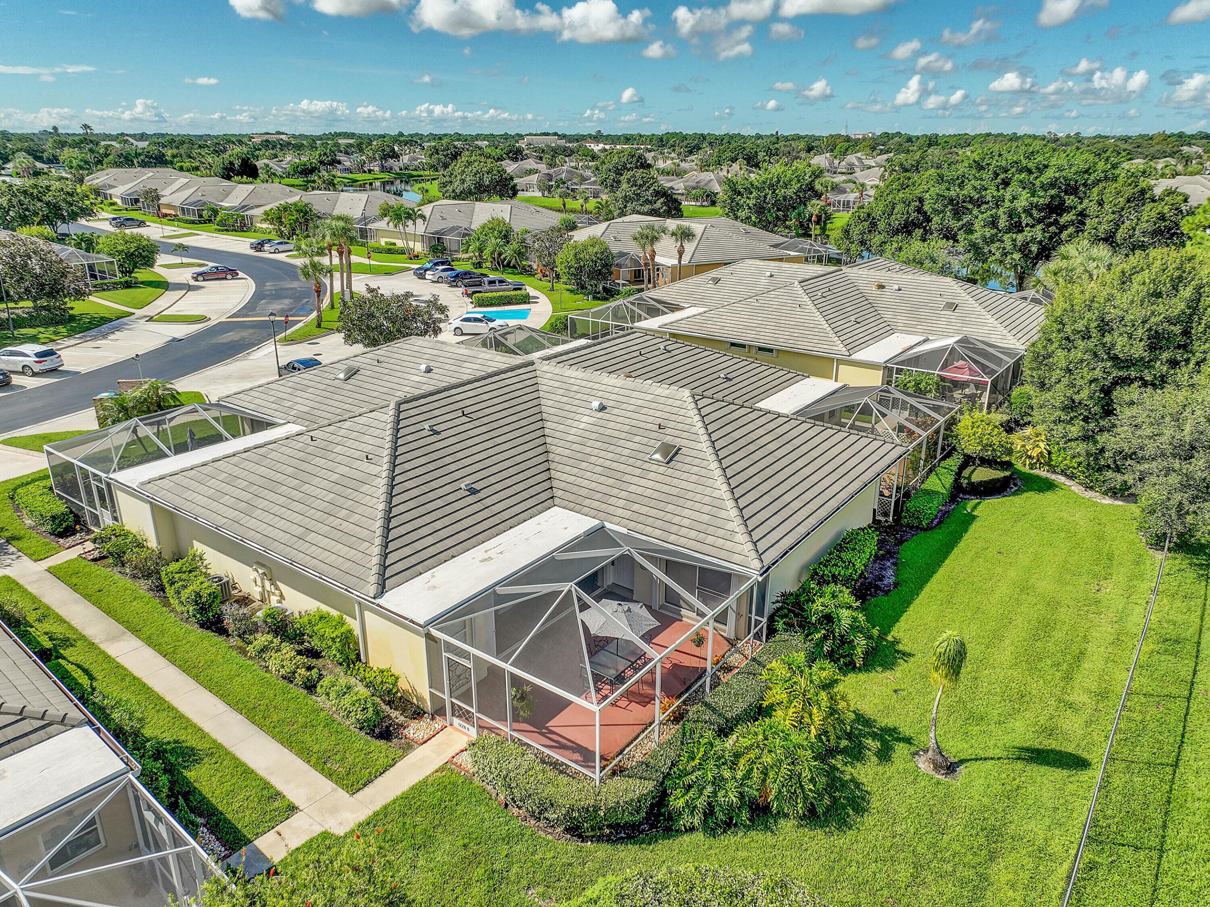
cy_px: 454
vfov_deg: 56.8
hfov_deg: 71.6
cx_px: 605
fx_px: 839
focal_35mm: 24
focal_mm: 12.3
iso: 100
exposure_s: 1/2000
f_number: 2.8
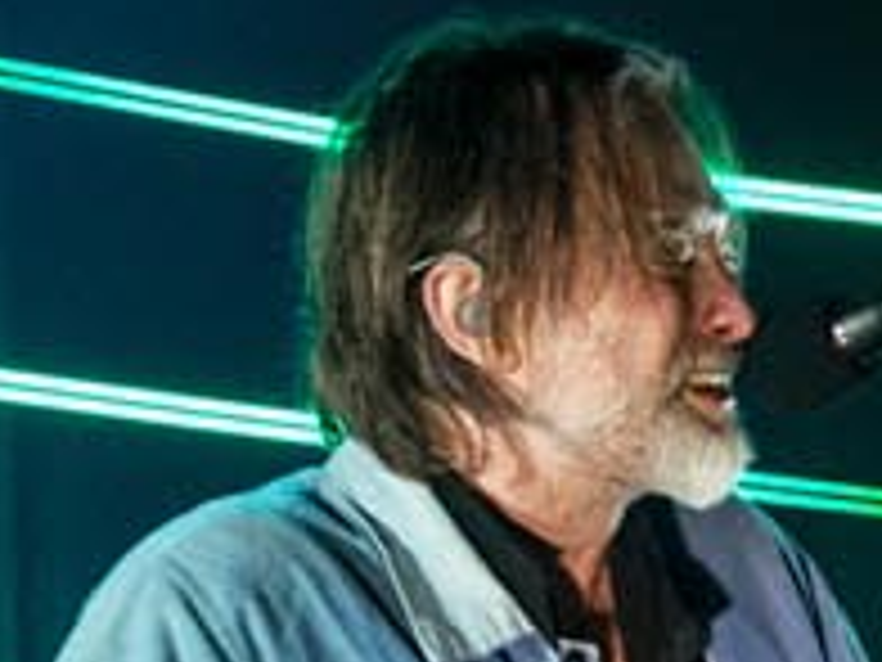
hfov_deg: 6.3
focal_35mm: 306
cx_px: 1683
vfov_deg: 4.8
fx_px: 7797
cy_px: 1421
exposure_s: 1/125
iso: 3200
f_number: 4.5
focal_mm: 48
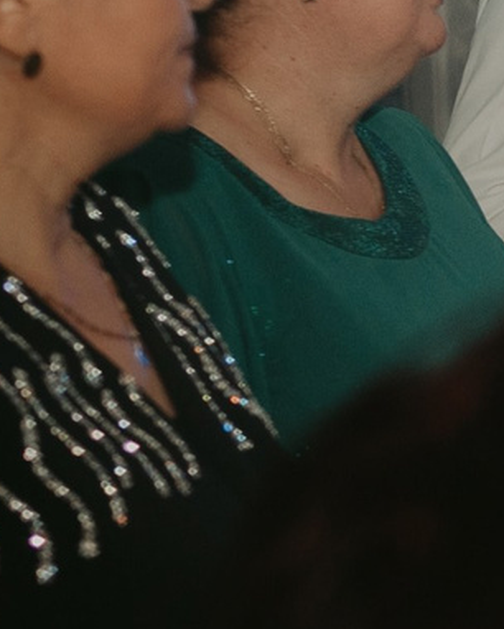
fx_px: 4099
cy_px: 302
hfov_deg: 6.0
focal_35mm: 220
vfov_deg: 8.8
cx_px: 1978
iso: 500
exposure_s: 1/250
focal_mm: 35
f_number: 2.5
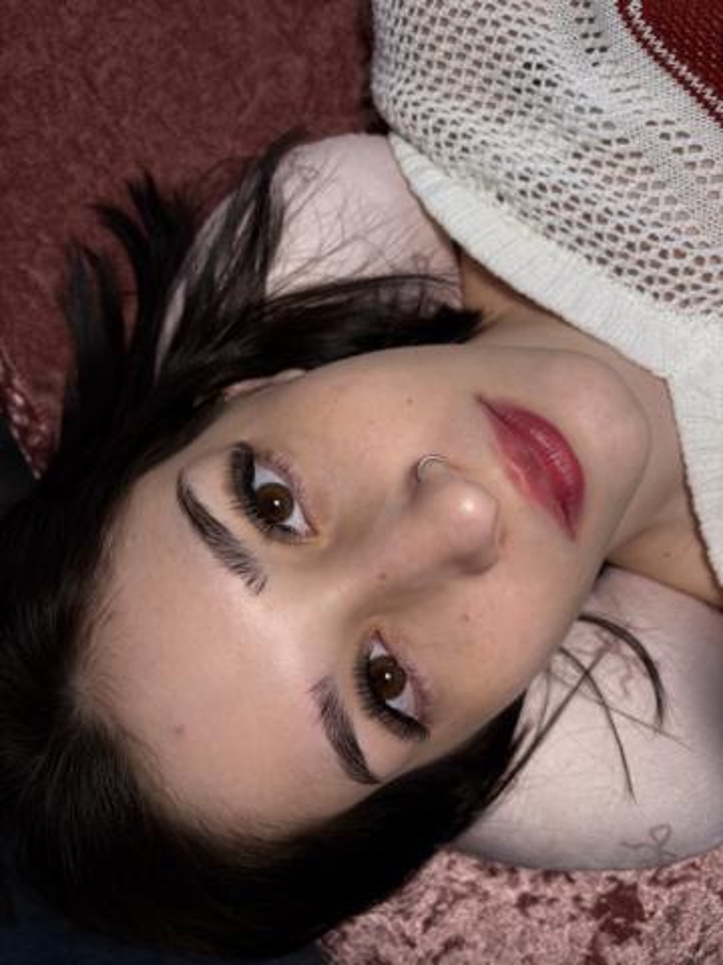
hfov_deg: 53.1
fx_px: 724
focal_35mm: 26
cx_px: 362
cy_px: 482
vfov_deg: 67.3
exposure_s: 1/233
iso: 40
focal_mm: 5.96
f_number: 1.6
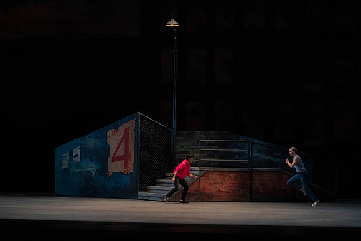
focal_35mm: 97
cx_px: 180
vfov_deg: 14.1
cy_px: 120
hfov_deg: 21.0
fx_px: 973
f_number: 4.5
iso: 3200
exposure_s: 1/400
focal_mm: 97
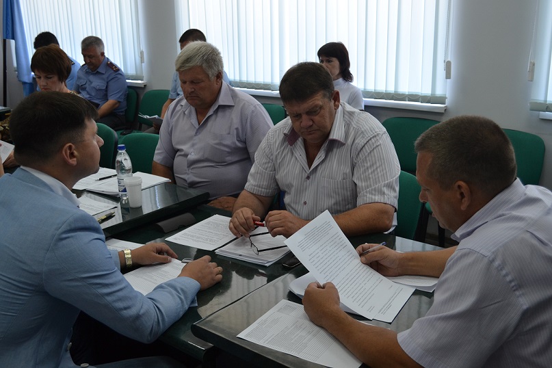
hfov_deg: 53.1
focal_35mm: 36
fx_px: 552
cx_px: 276
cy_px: 184
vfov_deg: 36.9
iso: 400
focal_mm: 24
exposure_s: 1/80
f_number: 4.5
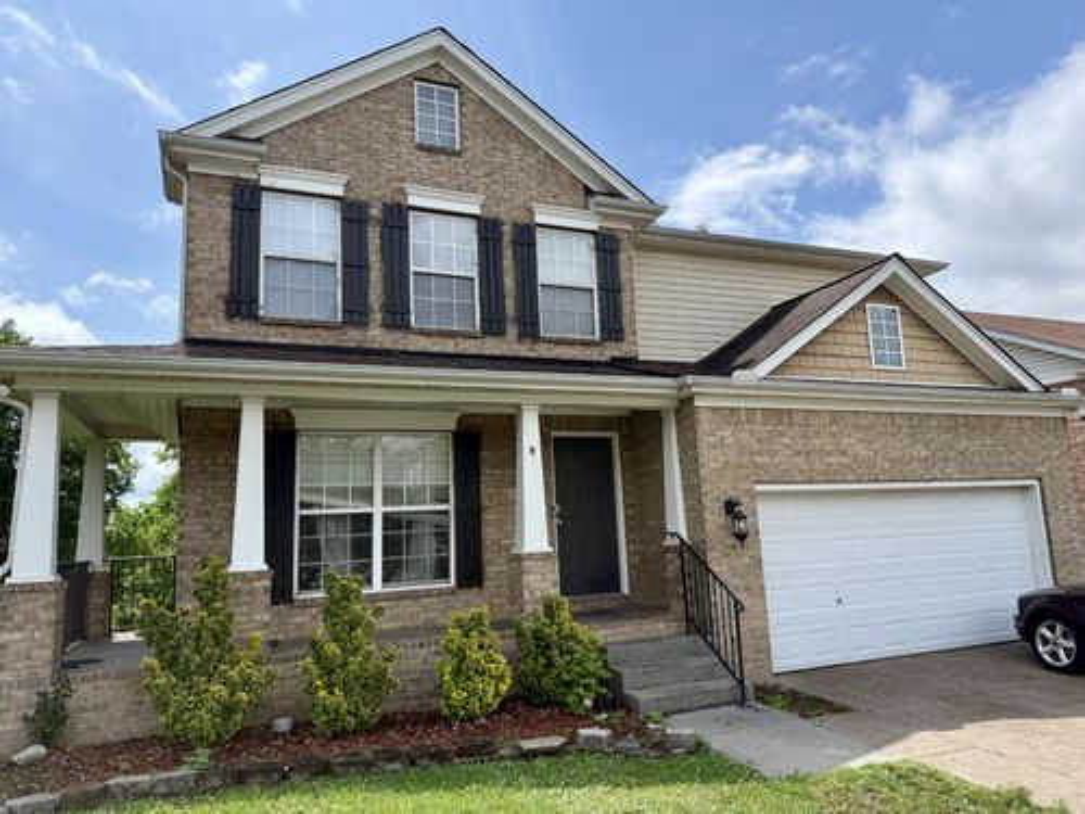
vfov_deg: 56.8
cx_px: 542
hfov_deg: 71.6
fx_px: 752
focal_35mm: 24
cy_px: 407
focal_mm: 6.76
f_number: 1.78
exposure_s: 1/5714
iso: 100
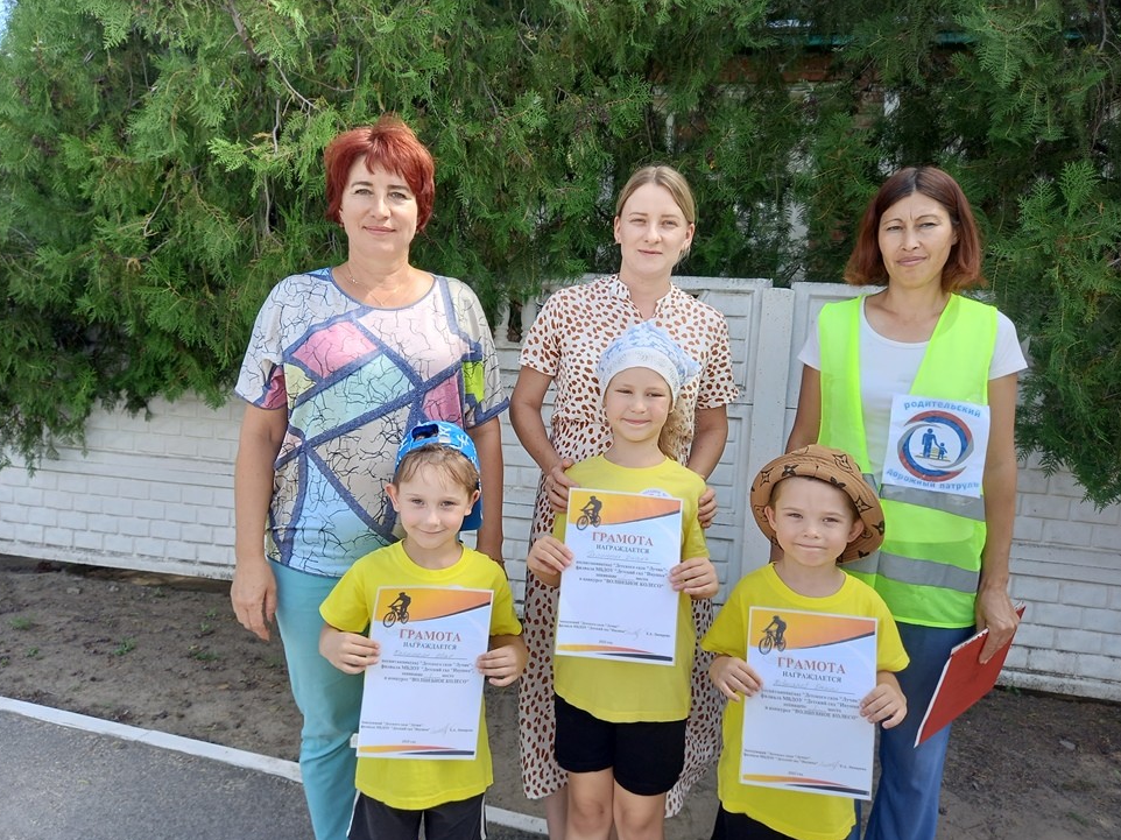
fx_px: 842
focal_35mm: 26
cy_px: 416
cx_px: 547
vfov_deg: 53.0
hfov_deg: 67.3
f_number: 2
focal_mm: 4.6
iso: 25
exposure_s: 1/138
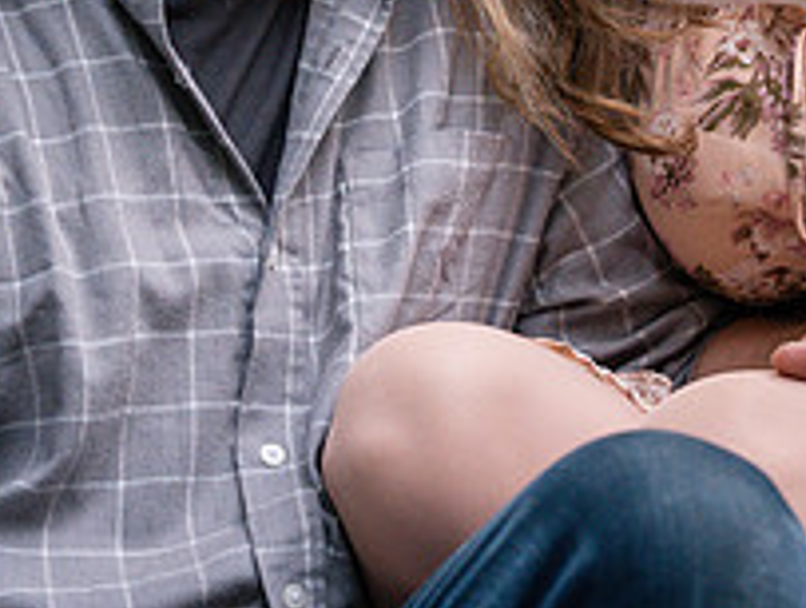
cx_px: 742
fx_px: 4478
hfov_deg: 10.2
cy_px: -117
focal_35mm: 192
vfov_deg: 7.7
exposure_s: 1/1000
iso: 2000
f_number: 2.8
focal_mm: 70
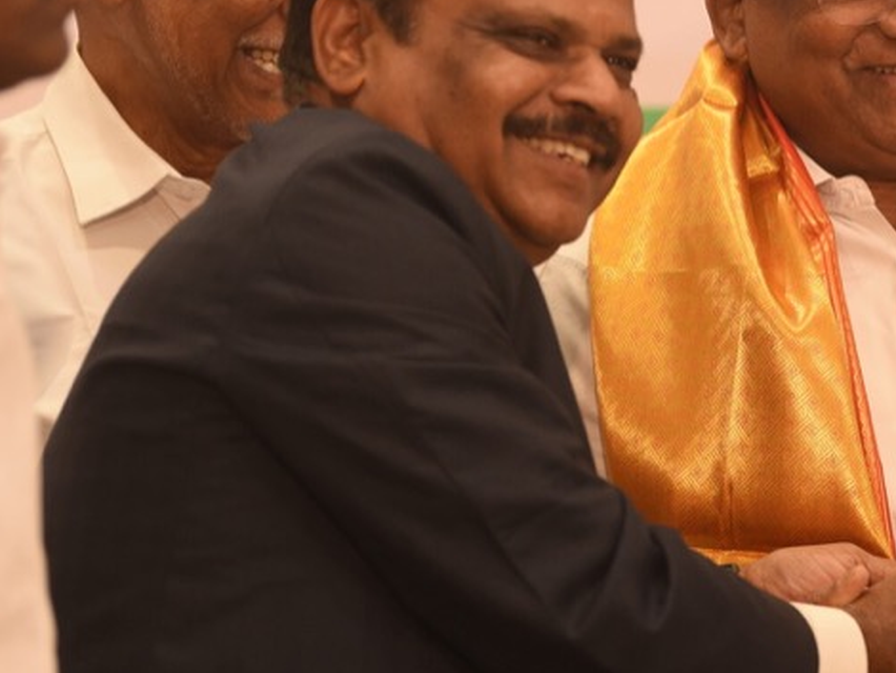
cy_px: 163
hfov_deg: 6.2
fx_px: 8261
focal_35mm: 319
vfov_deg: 4.7
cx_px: 743
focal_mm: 130
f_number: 2.8
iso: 800
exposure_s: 1/320
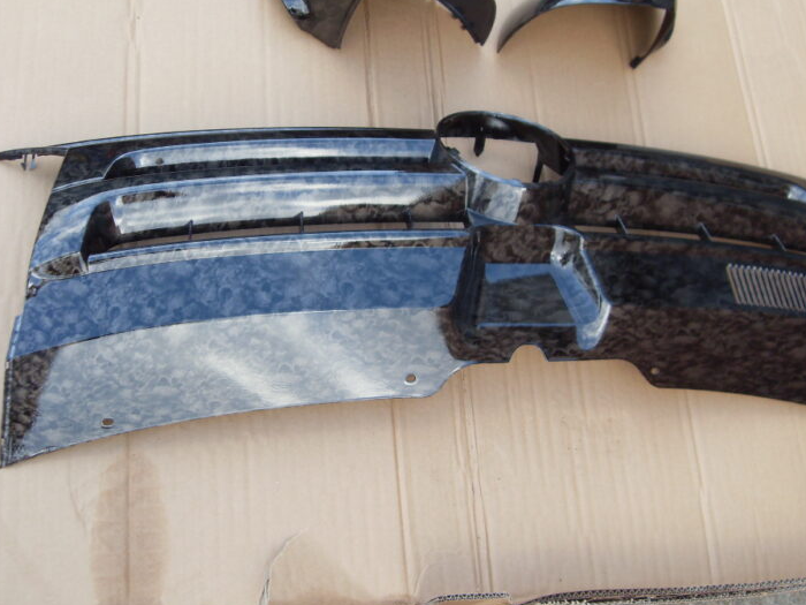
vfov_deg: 35.9
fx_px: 931
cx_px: 448
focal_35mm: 40
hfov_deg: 46.7
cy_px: 274
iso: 80
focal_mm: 6.3
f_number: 2.8
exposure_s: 1/90
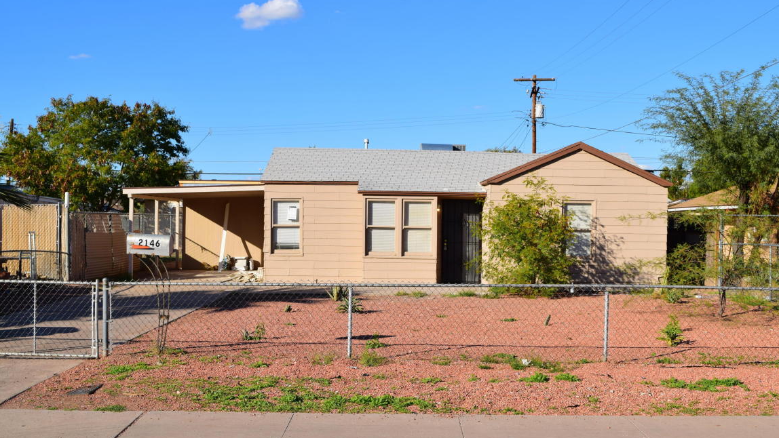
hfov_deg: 49.4
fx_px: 847
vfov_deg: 29.0
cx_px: 390
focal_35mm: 41
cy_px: 219
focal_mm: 26
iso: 100
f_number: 9
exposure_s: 1/320
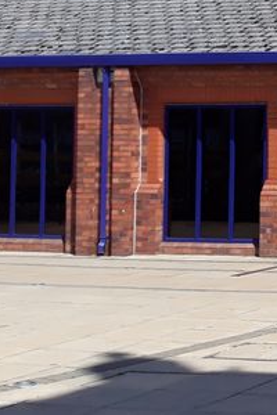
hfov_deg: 11.7
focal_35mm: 104
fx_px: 1200
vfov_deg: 19.5
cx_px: 564
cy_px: 91
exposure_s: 1/1202
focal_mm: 3.71
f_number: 1.7
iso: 40
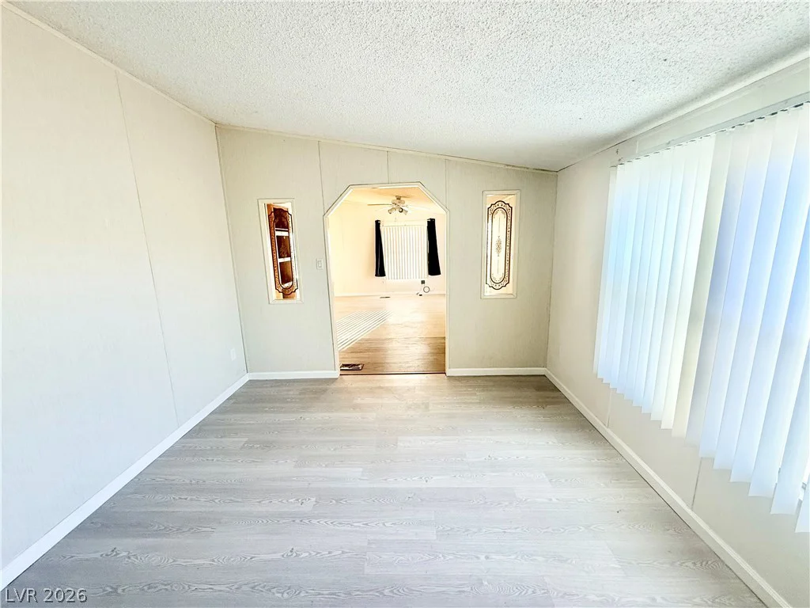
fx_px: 328
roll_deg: +1.4
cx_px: 405
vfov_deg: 85.7
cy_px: 304
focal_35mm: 14
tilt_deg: -9.3
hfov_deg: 102.1
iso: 100
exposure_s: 1/99
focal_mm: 2.22
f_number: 2.2
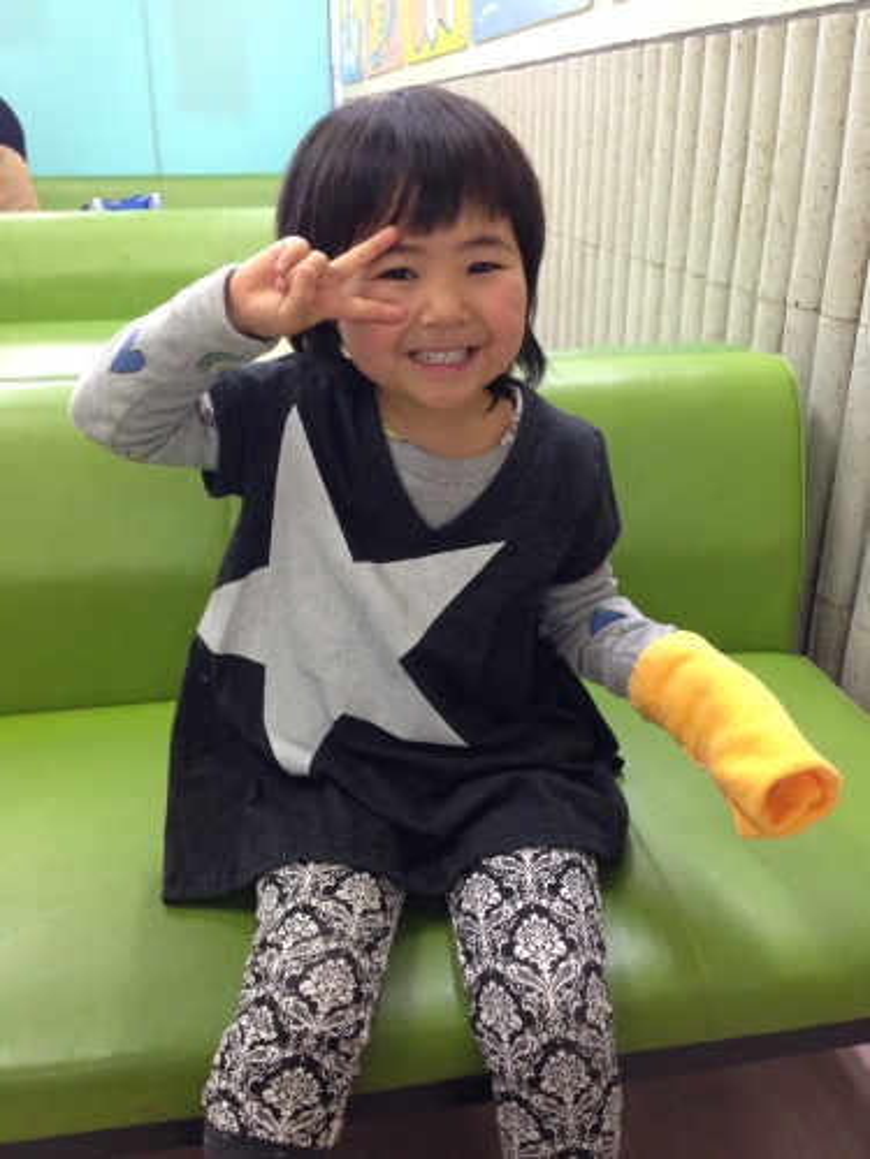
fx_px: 1106
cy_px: 580
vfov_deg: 55.4
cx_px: 435
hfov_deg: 42.9
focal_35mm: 33
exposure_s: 1/20
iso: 200
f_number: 2.4
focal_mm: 4.12
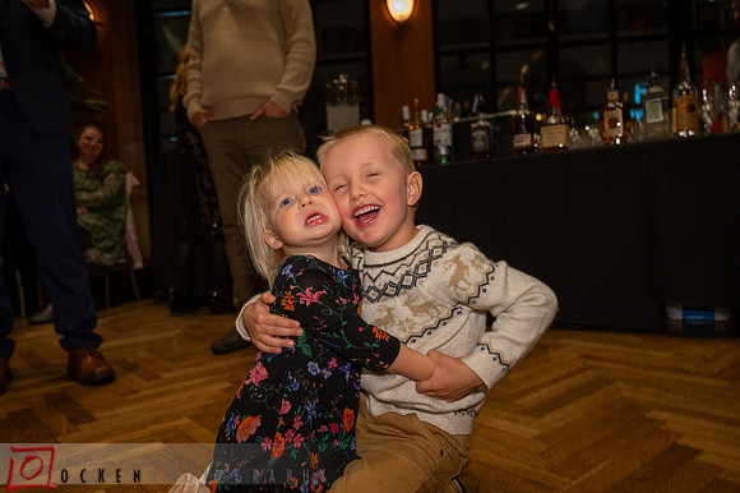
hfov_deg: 65.5
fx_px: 575
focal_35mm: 28
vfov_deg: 46.4
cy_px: 246
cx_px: 370
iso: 2500
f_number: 4
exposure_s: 1/50
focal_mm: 28
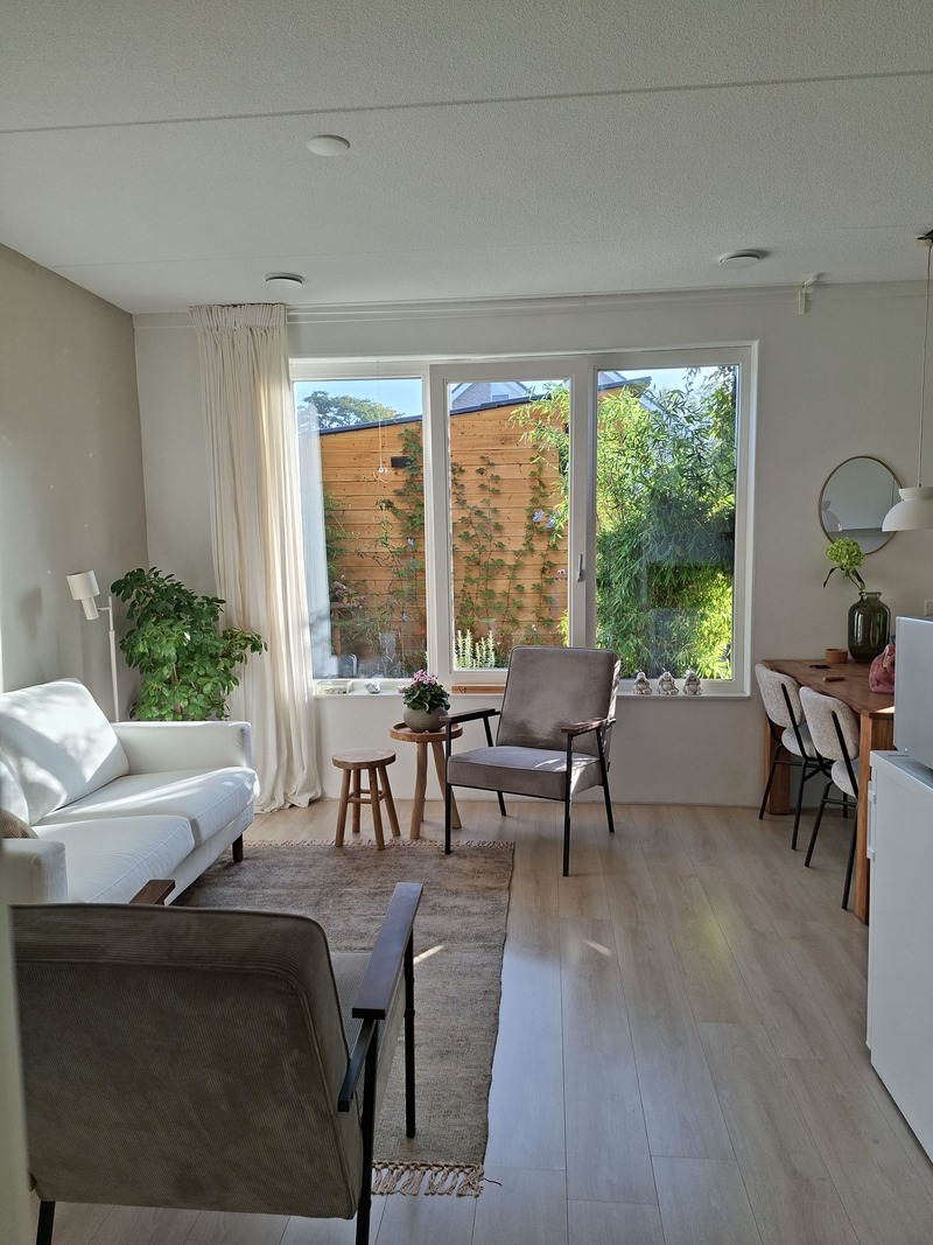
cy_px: 622
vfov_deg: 73.9
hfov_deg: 58.9
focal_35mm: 23
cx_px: 466
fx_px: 827
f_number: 1.8
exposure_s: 1/265
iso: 50
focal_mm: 5.54
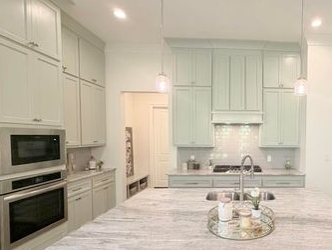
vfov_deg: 63.1
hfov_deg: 73.9
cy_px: 146
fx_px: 201
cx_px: 245
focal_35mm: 21
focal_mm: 2.22
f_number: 2.2
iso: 250
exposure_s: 1/120
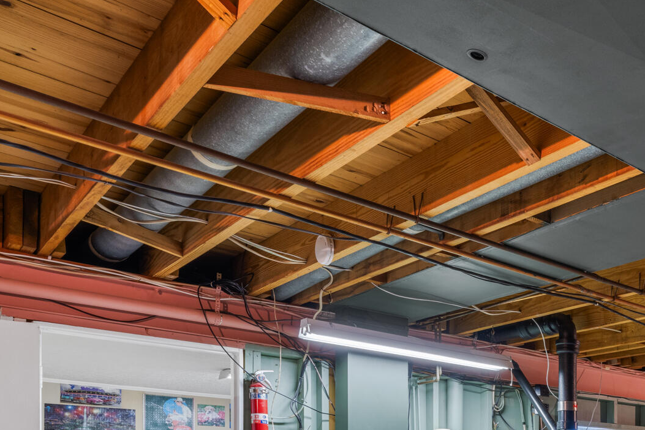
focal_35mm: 38
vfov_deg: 30.5
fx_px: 681
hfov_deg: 42.2
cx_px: 677
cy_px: 498
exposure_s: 3.2
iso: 400
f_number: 11
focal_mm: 16
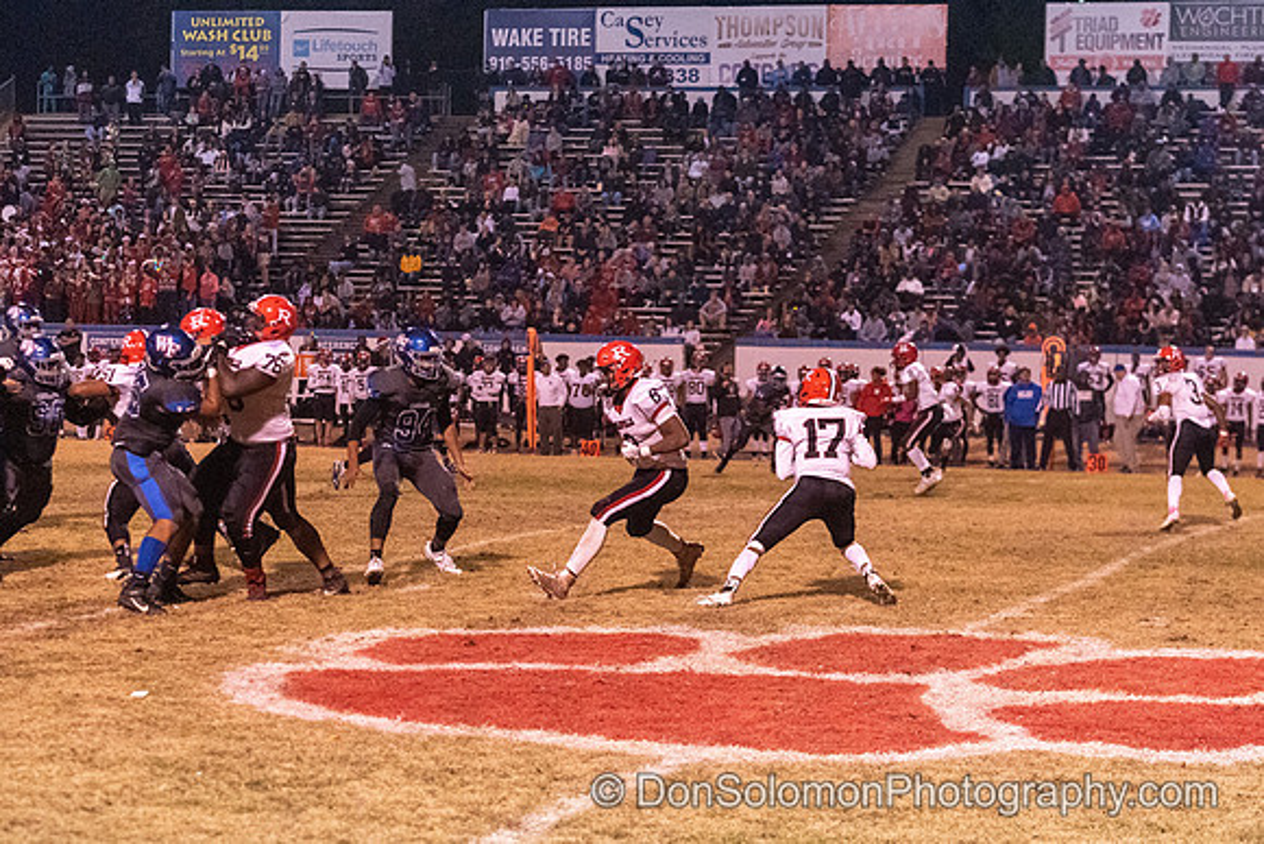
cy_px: 447
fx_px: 2987
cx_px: 669
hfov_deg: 23.9
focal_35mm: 85
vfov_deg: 16.1
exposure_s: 1/800
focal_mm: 70
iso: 8000
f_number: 2.8
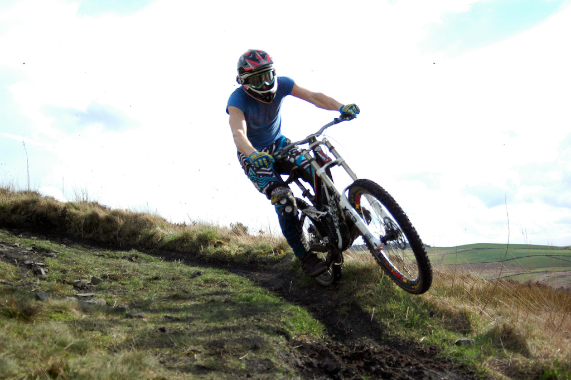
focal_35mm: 42
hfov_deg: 46.4
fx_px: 666
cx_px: 286
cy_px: 190
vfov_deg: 31.8
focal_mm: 28
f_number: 3.3
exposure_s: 1/2500
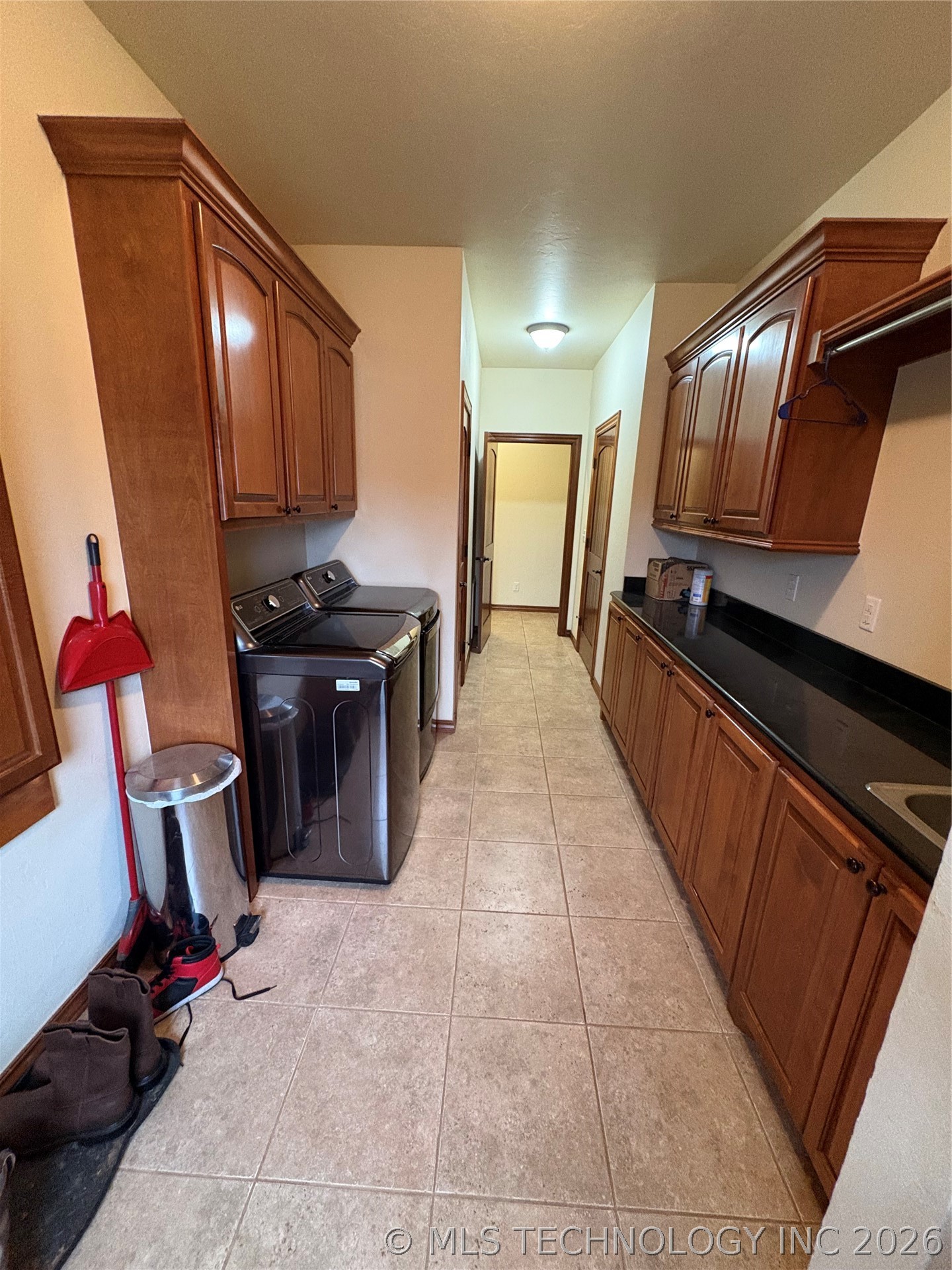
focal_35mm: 14
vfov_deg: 102.1
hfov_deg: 85.7
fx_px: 513
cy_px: 635
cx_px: 476
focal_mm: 2.22
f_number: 2.2
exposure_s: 1/60
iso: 500
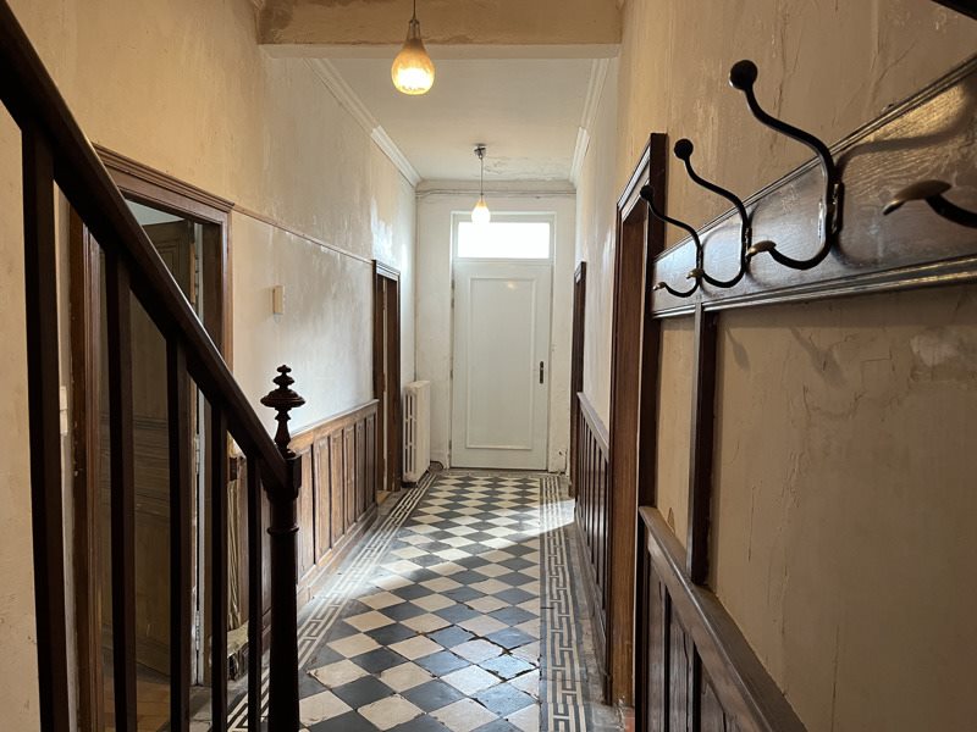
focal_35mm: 26
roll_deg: -0.7
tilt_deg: -3.3
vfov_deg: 53.1
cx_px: 488
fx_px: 734
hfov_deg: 67.3
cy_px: 366
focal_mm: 5.1
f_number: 1.6
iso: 160
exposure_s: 1/50
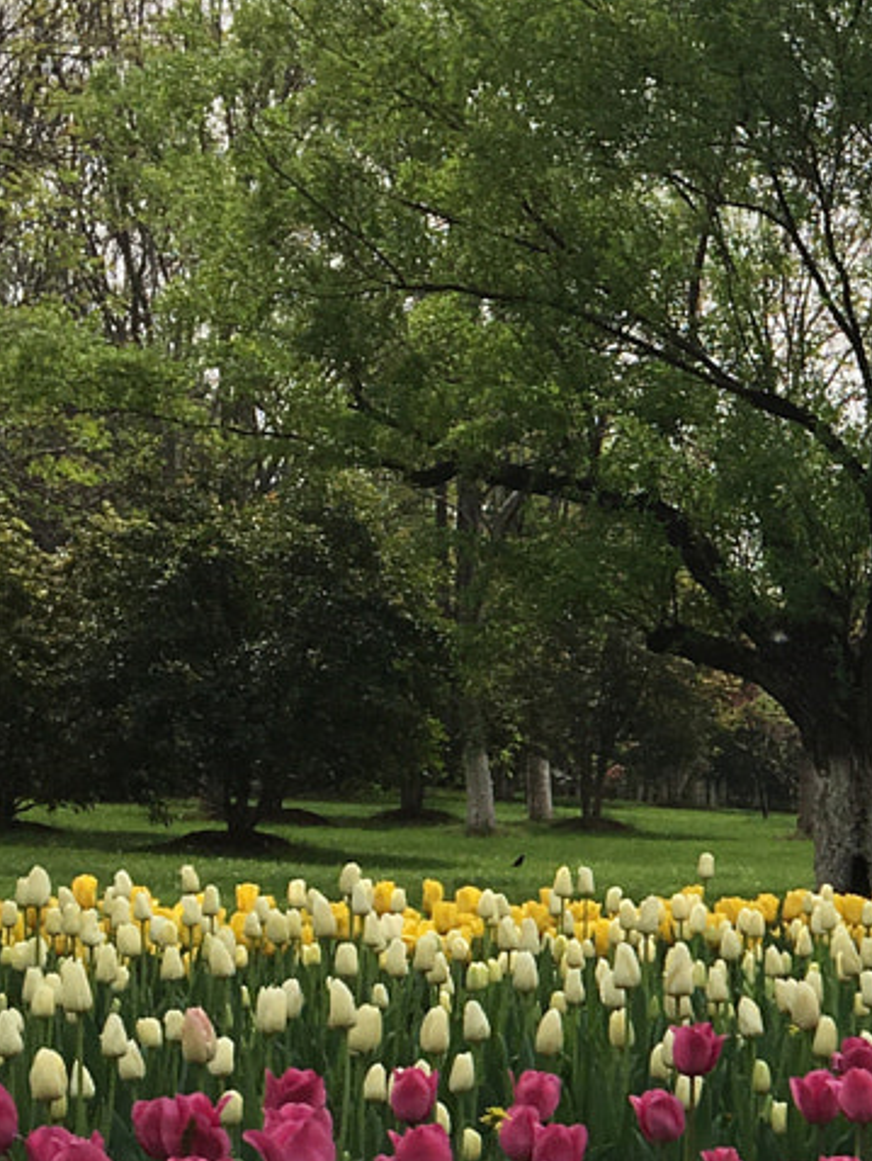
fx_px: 3255
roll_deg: -0.6
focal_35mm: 97
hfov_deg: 14.1
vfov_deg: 19.9
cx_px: 1372
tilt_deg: -4.6
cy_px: 1013
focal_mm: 4.15
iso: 25
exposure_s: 1/1709
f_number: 2.2
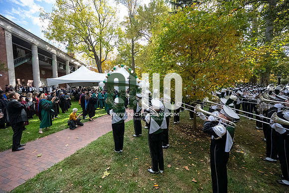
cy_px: 96
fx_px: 112
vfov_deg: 81.2
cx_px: 144
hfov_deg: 104.2
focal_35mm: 14
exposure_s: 1/8000
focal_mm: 14
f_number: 4
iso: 6400
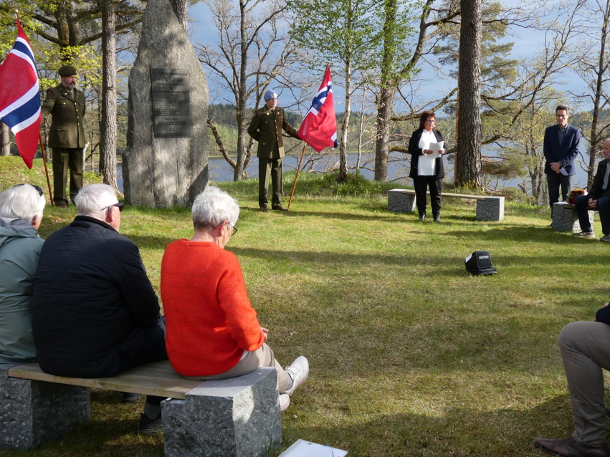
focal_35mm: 40
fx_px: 705
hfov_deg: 46.8
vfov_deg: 36.0
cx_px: 305
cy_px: 228
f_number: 3.8
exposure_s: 1/250
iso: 80
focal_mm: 7.2
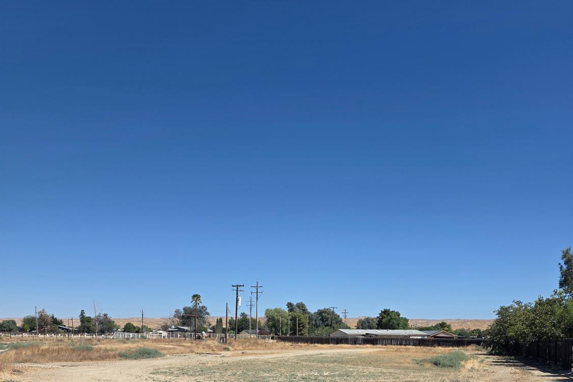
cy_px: 348
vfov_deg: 38.2
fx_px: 509
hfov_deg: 58.7
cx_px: 286
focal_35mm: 32
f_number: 1.7
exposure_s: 1/7944
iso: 64
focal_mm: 6.3
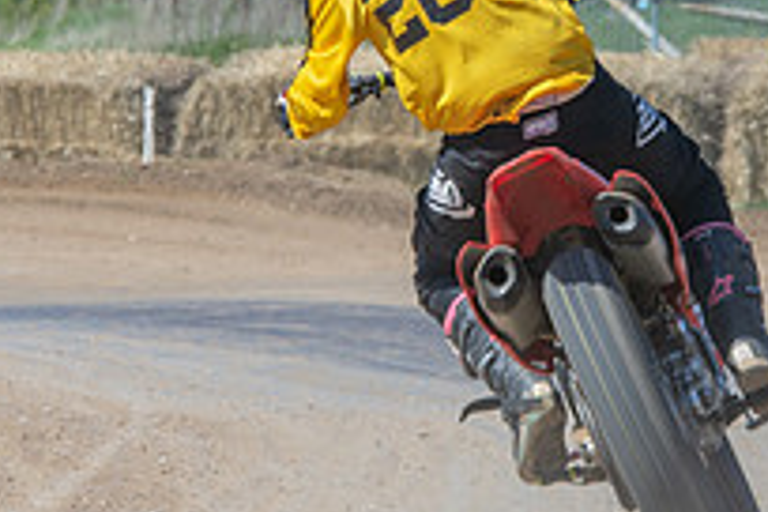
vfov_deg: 1.3
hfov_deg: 2.0
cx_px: 559
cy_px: 109
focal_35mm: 1030
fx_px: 21972
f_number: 9
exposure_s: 1/125
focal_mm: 175
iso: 125
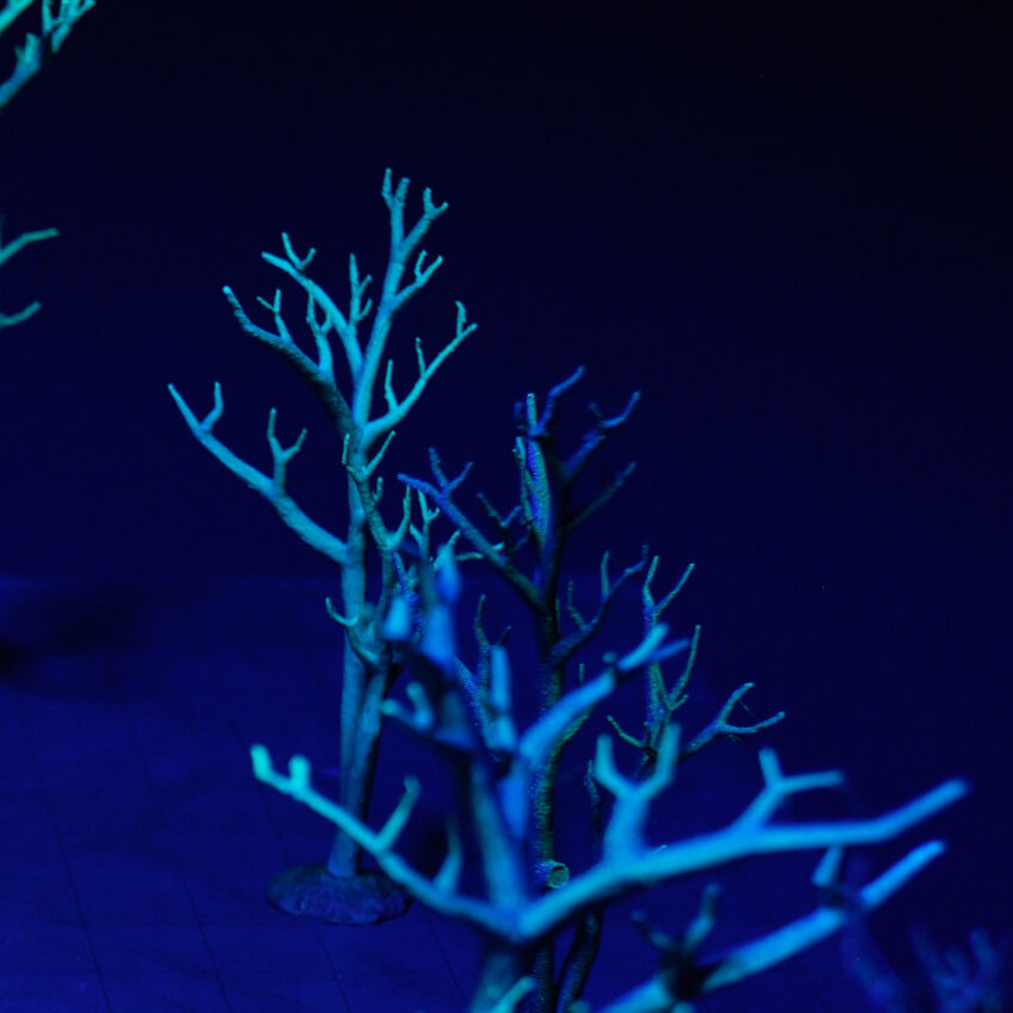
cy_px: 907
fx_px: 4503
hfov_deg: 12.3
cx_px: -468
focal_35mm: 136
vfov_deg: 12.7
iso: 800
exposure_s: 1/30
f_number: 2.8
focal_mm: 35
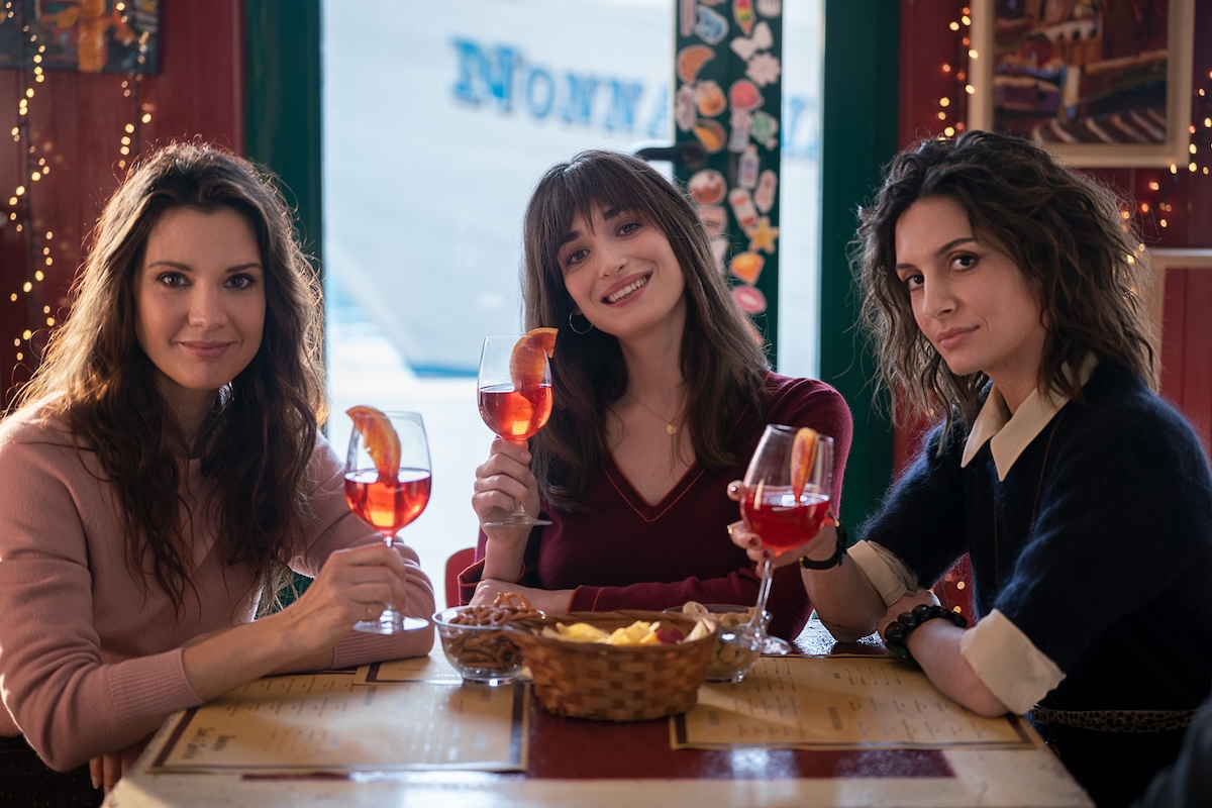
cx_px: 606
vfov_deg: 19.5
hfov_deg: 28.8
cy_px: 404
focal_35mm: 70
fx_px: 2356
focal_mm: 70
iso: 800
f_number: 2.8
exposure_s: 1/200
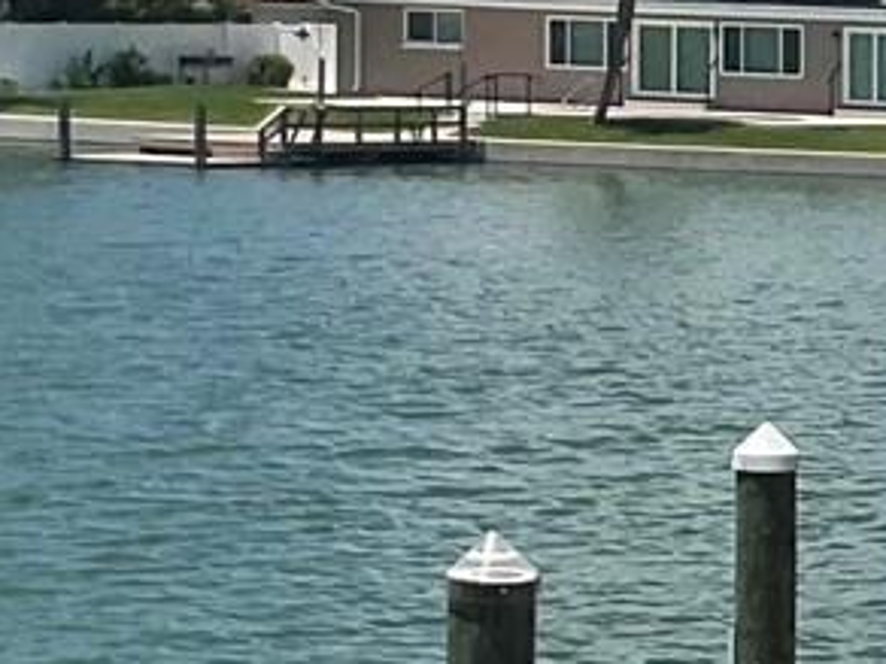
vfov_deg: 9.3
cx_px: 1693
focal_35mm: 159
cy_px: 449
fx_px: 4070
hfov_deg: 11.4
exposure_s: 1/2959
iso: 16
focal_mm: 3
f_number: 1.8
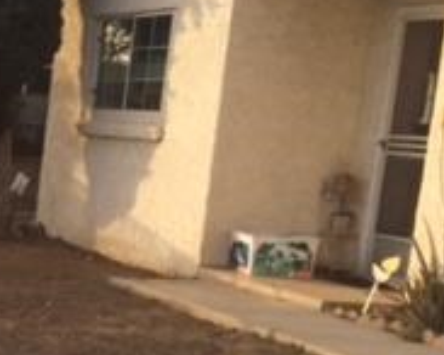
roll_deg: -3.0
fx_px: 1300
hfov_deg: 17.0
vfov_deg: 15.3
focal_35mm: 99
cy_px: 319
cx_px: -272
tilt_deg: -8.5
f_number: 2.2
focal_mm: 4.15
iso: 32
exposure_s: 1/446
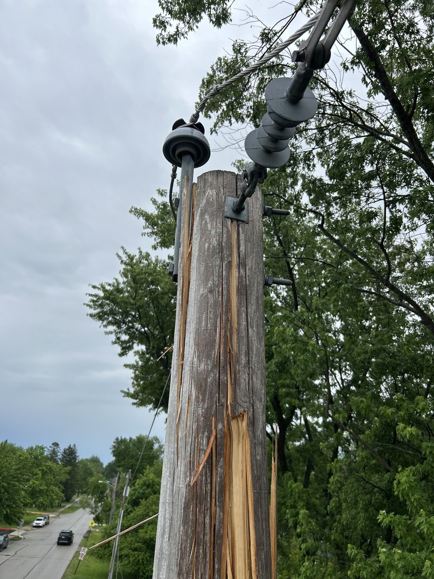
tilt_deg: +26.0
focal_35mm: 26
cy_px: 290
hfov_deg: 53.1
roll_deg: -2.7
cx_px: 217
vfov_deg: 67.3
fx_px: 435
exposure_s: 1/2994
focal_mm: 5.7
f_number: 1.5
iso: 50
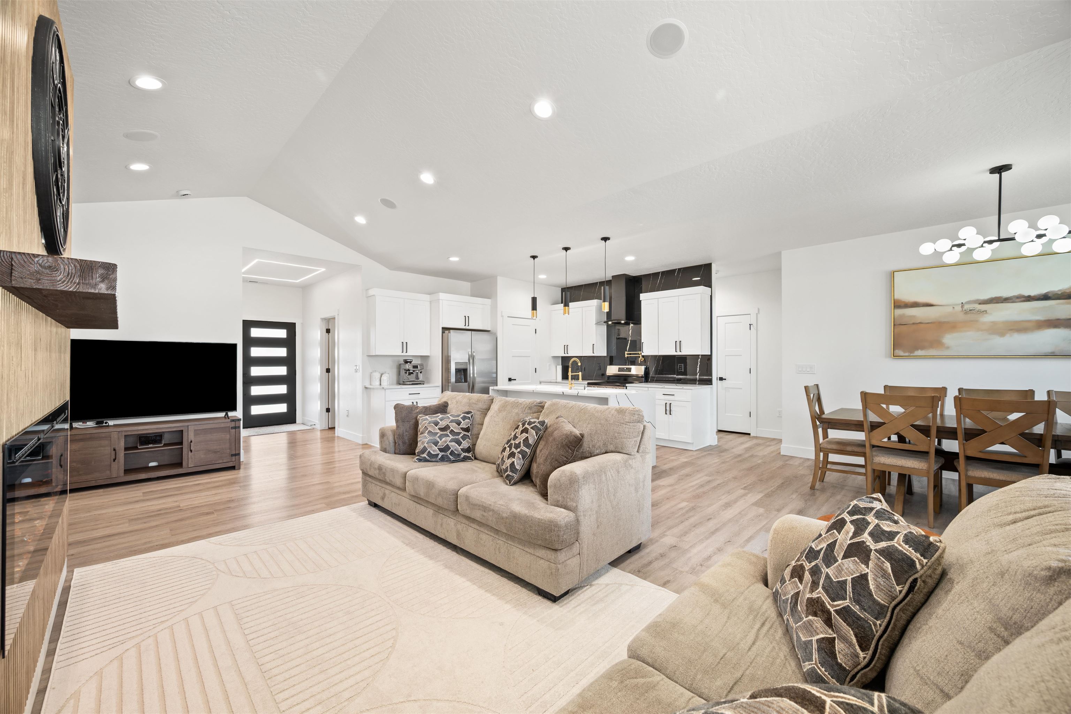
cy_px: 357
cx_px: 536
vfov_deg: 81.2
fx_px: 416
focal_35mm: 14
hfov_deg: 104.3
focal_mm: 14
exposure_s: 2
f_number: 8
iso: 100
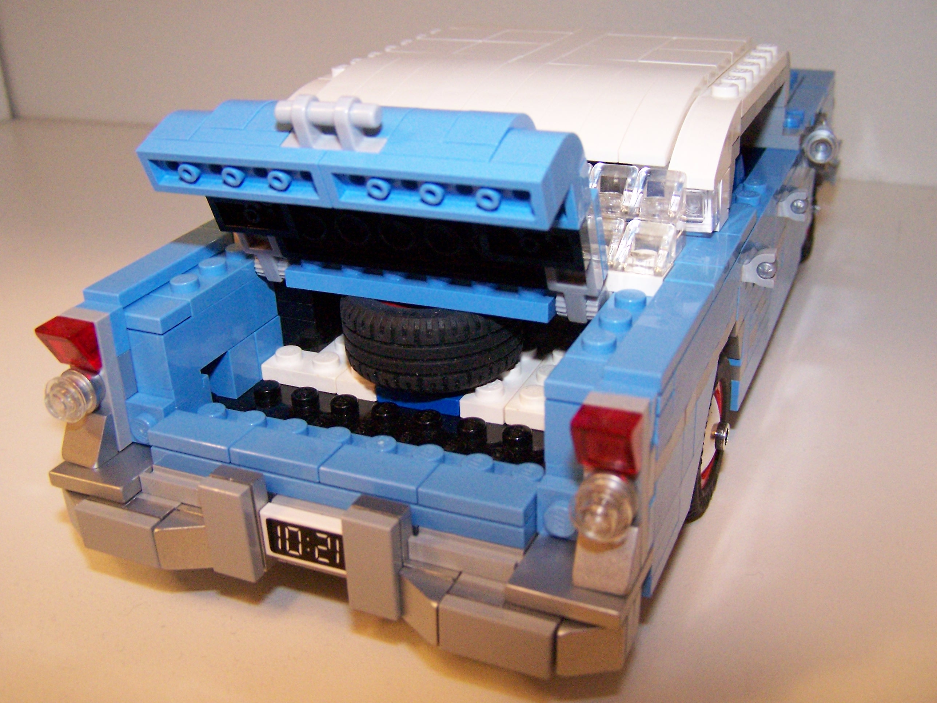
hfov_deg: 49.0
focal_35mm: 38
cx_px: 468
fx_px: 1029
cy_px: 352
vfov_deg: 37.7
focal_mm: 6.3
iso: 400
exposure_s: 1/60
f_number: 2.8
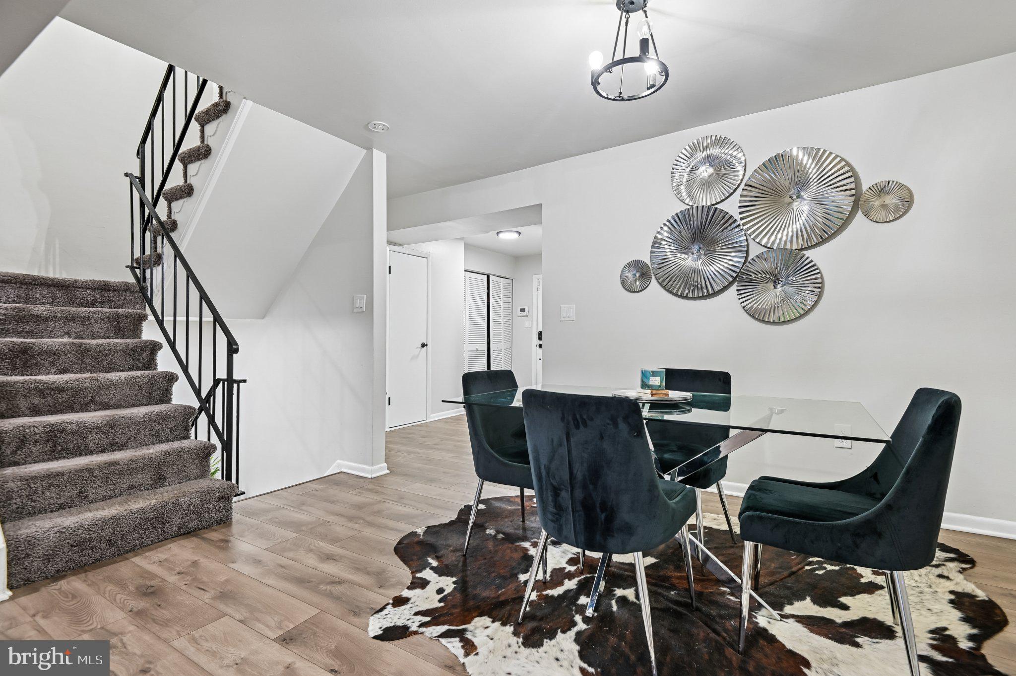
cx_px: 508
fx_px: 451
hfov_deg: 96.8
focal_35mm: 16
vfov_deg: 73.7
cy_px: 338
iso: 100
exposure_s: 1/1.67
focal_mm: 16
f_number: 8
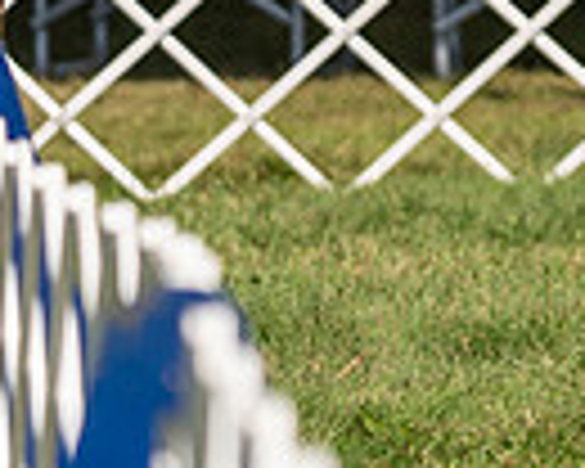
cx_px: 1145
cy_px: -180
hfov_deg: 3.5
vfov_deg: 2.9
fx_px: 9367
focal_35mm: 541
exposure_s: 1/3200
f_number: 2.8
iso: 200
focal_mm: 111
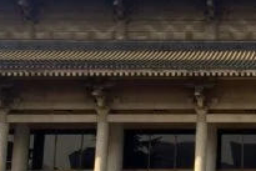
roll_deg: +0.3
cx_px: 343
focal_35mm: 113
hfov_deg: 16.9
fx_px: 804
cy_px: 76
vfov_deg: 12.1
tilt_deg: +10.9
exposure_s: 1/1244
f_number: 2.2
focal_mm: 4.15
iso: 32
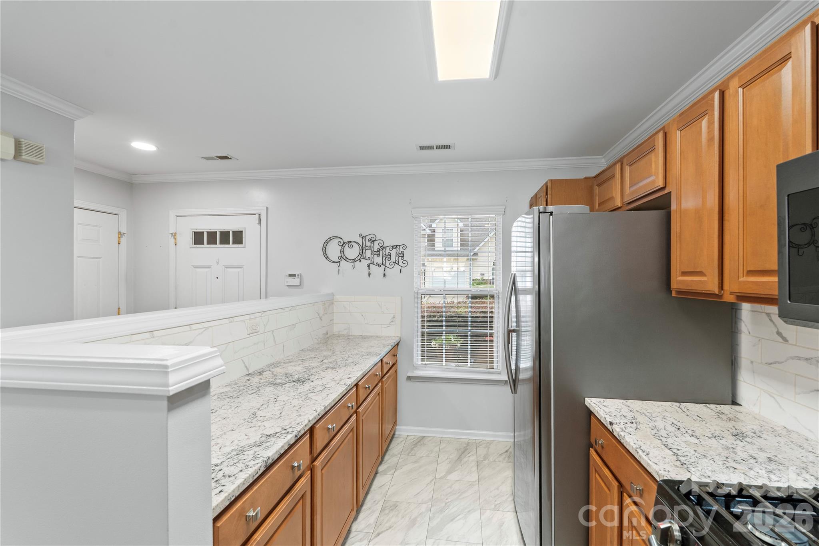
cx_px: 410
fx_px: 364
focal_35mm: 16
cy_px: 273
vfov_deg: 73.7
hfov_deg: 96.7
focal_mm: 16
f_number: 8
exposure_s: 1/6
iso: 640
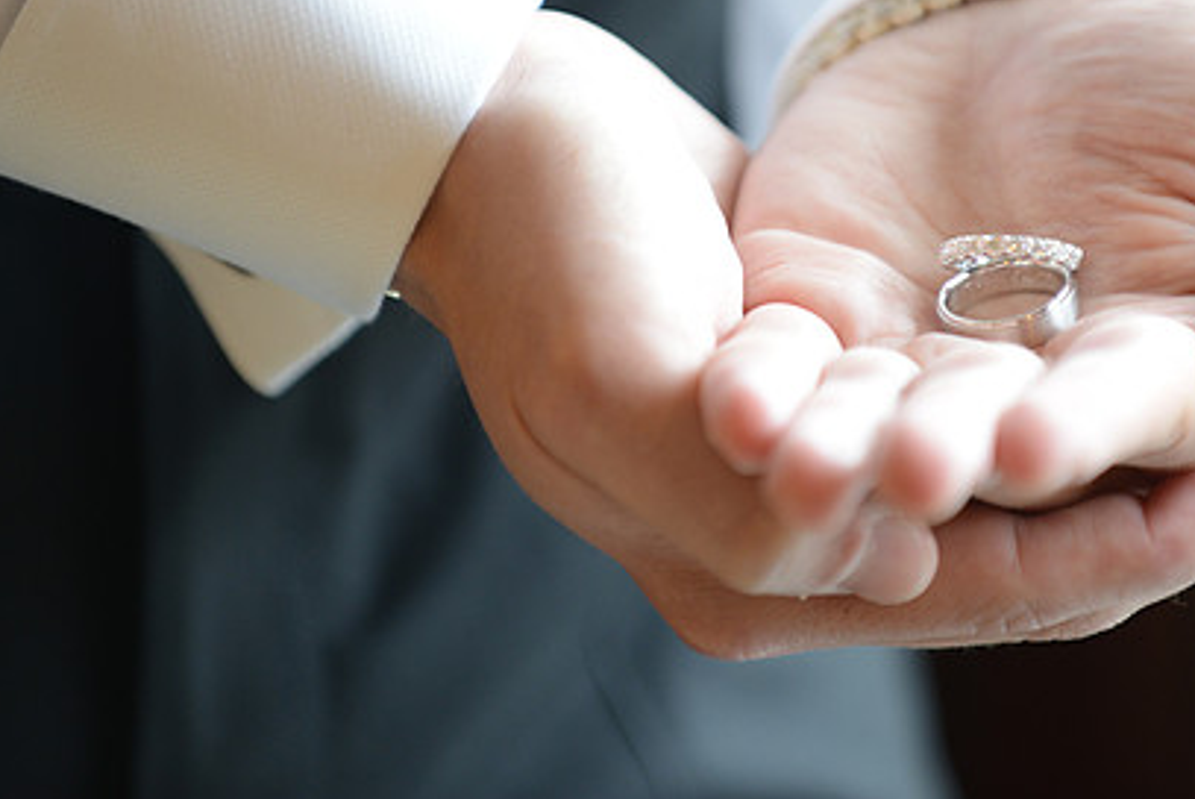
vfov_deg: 4.8
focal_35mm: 285
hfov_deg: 7.2
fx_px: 9467
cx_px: 749
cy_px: 248
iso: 800
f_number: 4
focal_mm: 200
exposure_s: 1/100
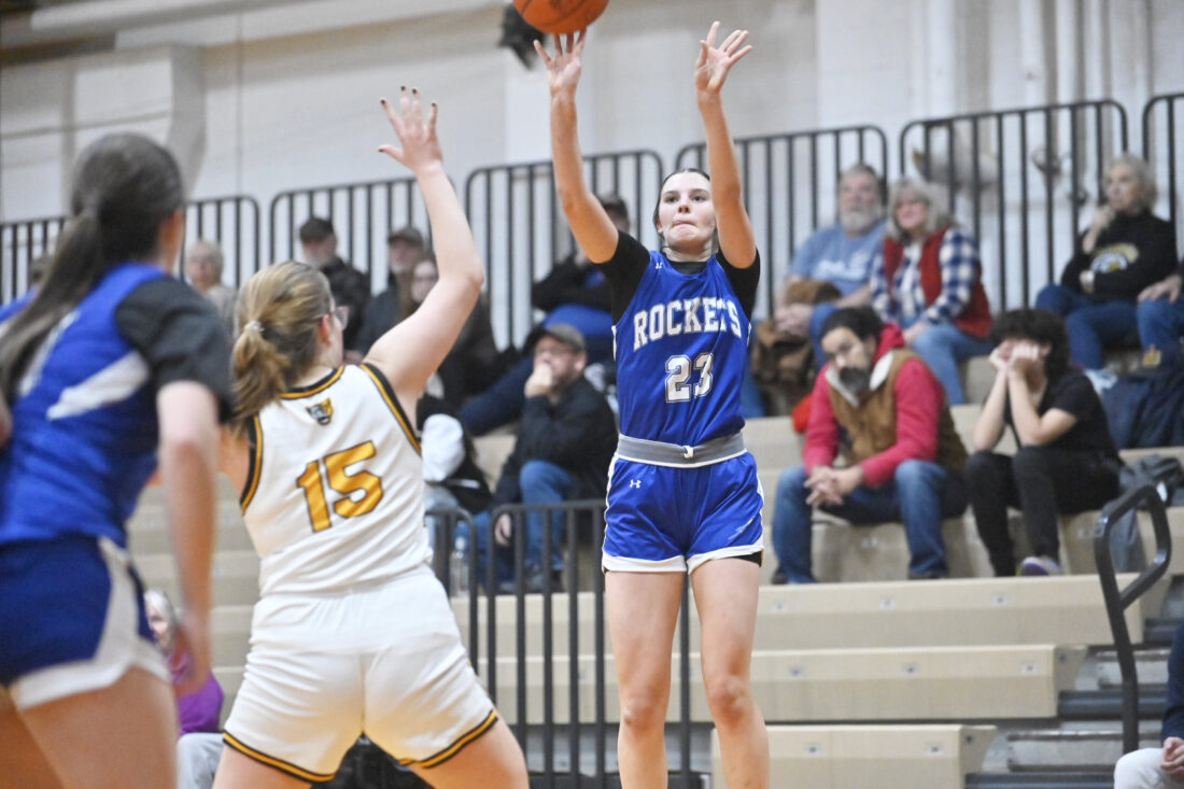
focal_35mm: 120
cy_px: 394
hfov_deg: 17.1
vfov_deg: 11.4
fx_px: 3946
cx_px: 592
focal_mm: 120
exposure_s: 1/640
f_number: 2.8
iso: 6400
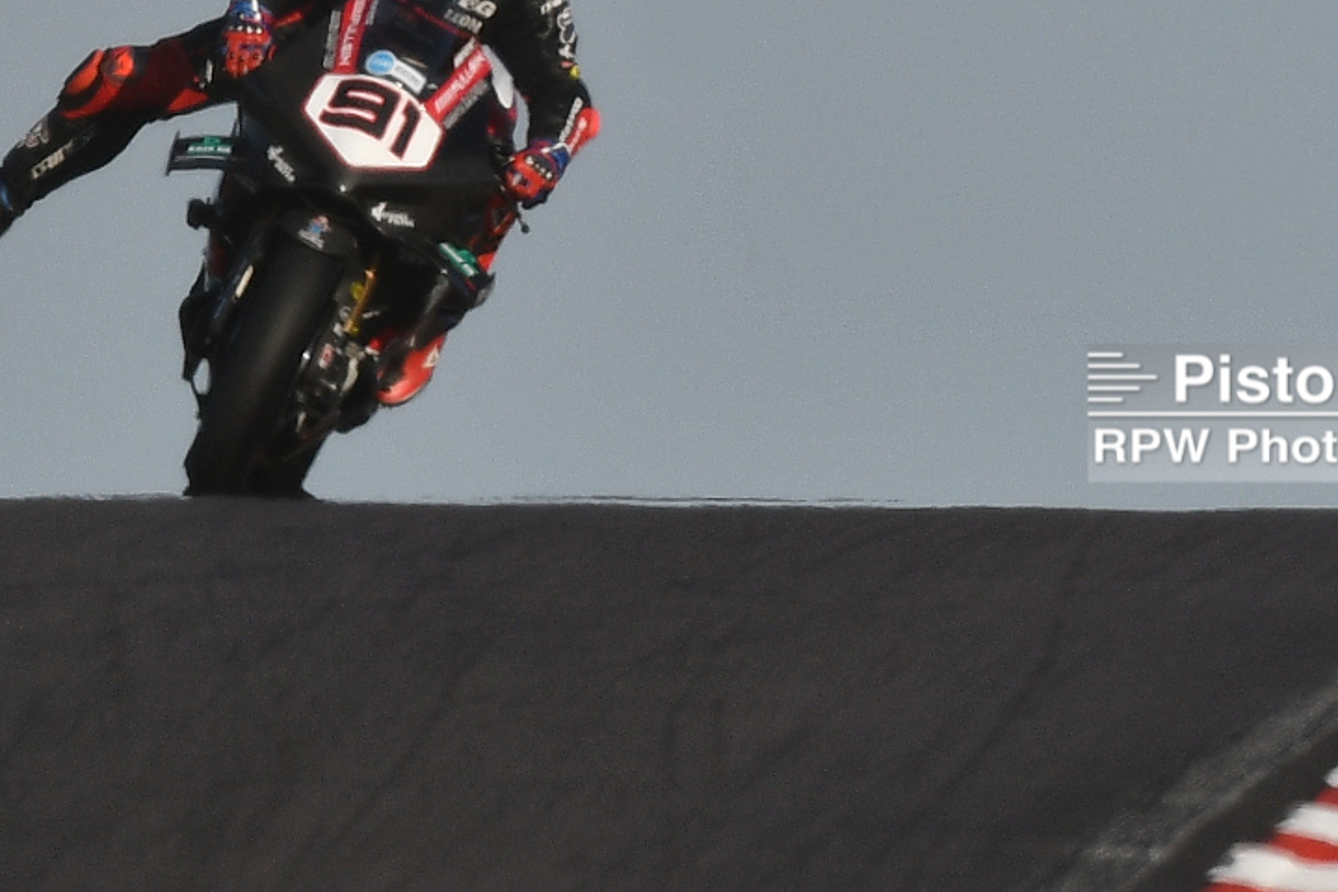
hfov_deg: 0.7
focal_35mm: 2778
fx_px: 103241
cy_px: -314
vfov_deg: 0.5
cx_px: -13
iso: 140
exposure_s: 1/1250
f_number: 8
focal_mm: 500
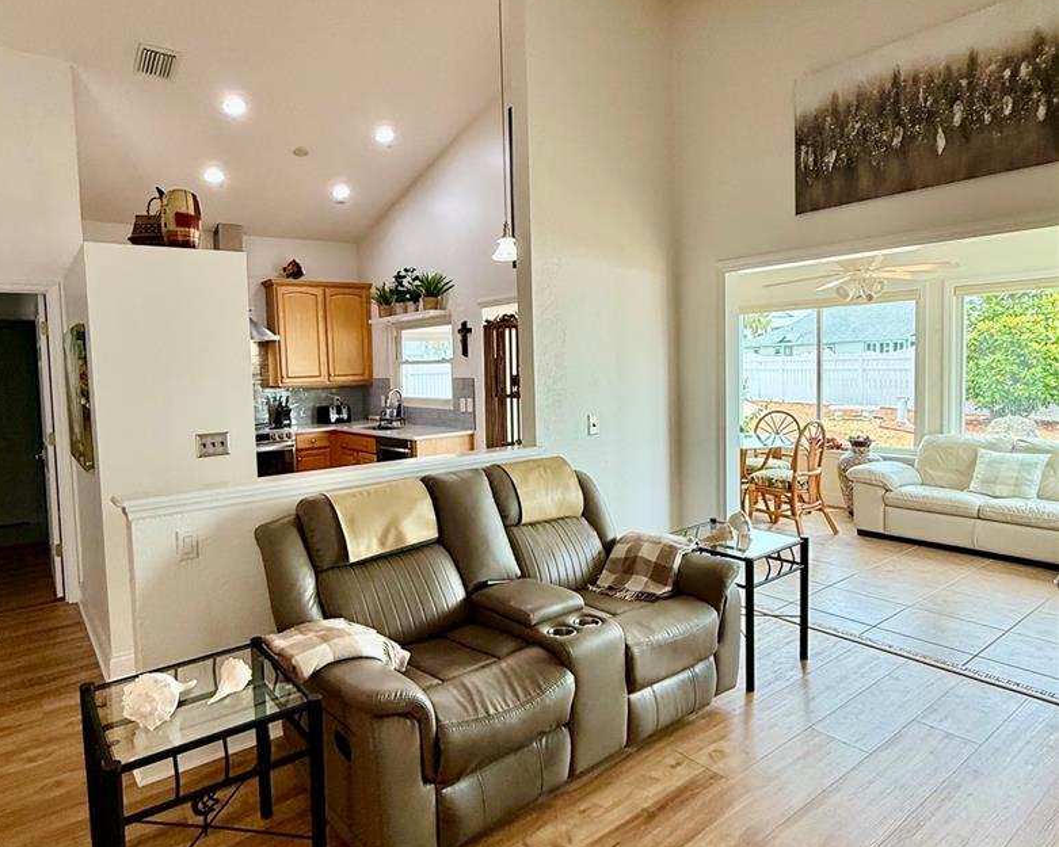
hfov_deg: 77.1
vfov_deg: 65.5
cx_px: 450
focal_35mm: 21
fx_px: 658
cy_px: 407
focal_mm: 2.22
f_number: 2.2
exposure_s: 1/120
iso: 160
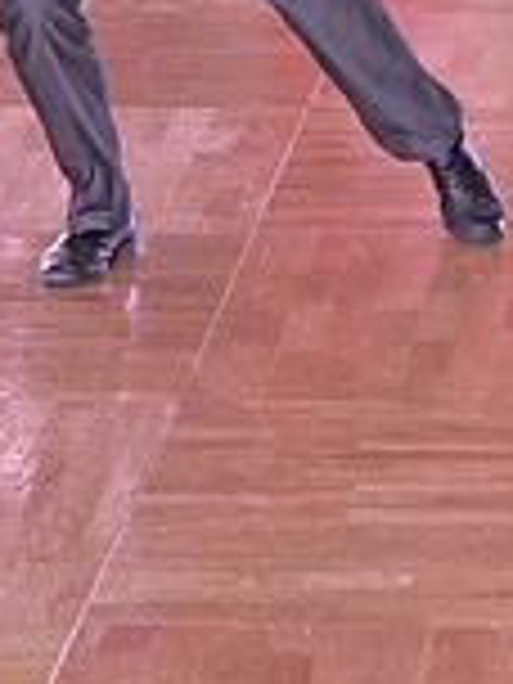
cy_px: -436
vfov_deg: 7.5
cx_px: 709
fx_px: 5078
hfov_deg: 5.7
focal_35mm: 257
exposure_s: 1/250
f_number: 6.3
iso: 2000
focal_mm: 70
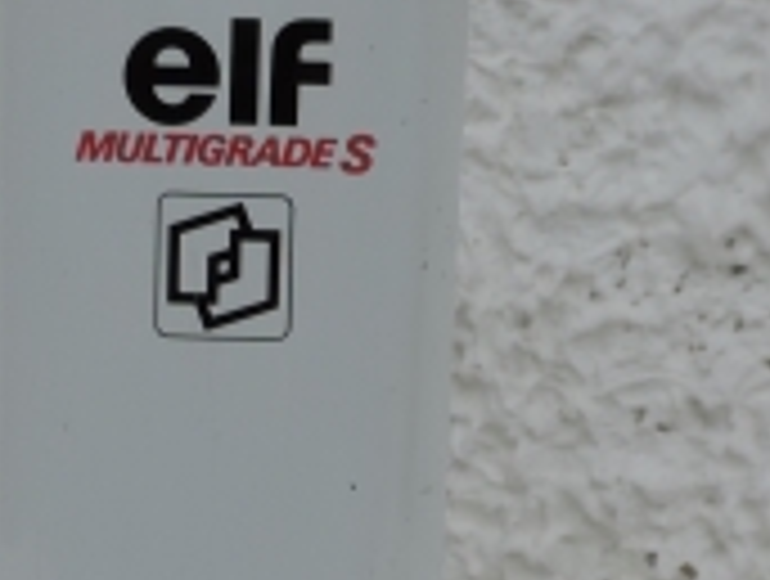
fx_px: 1872
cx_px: 284
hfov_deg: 23.2
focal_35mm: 84
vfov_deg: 17.2
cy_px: 584
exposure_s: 1/160
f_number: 3
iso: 80
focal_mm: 4.3
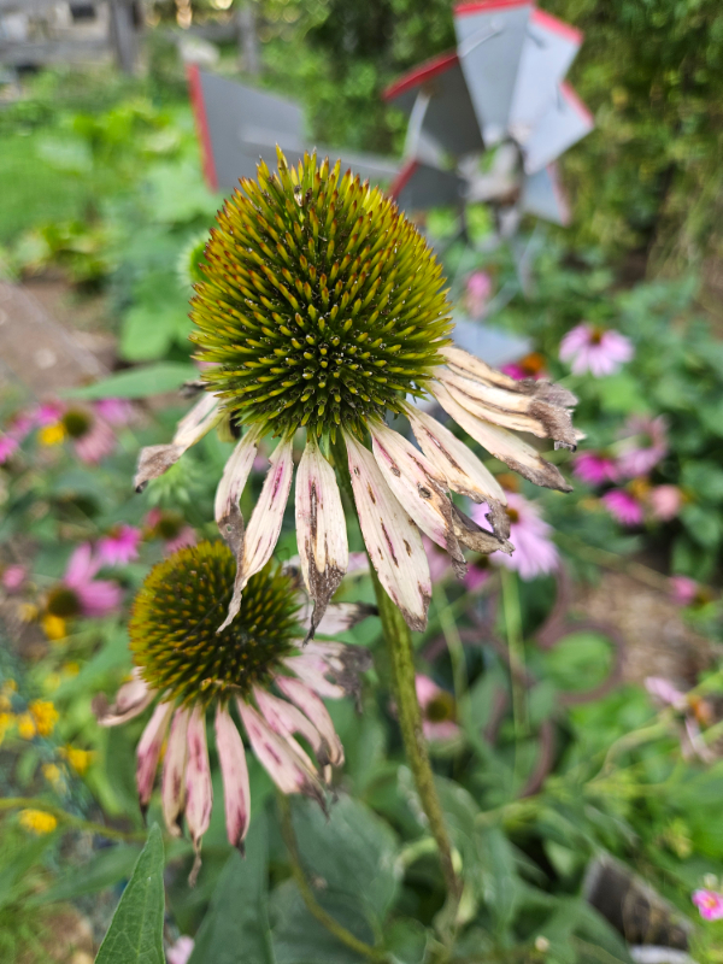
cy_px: 482
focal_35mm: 23
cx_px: 362
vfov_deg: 73.9
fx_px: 641
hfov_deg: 58.9
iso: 32
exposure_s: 1/120
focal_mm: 5.4
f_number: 1.8
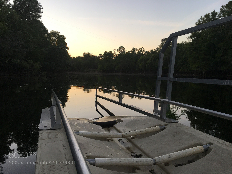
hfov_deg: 61.7
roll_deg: -0.7
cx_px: 116
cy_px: 87
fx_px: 194
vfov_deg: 48.2
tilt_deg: -4.8
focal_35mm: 29
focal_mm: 4.15
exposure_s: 1/60
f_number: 2.2
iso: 32
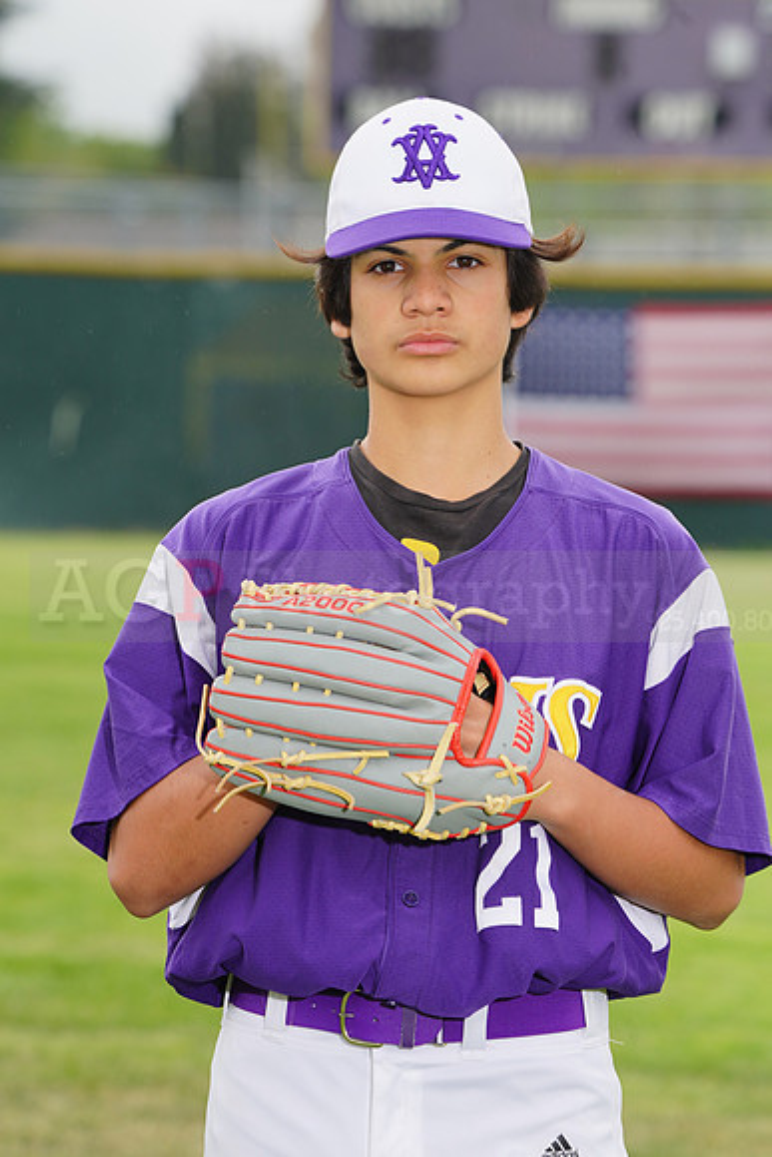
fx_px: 8036
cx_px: 386
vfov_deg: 8.2
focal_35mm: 250
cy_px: 578
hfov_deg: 5.5
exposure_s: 1/250
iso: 200
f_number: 9
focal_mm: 250
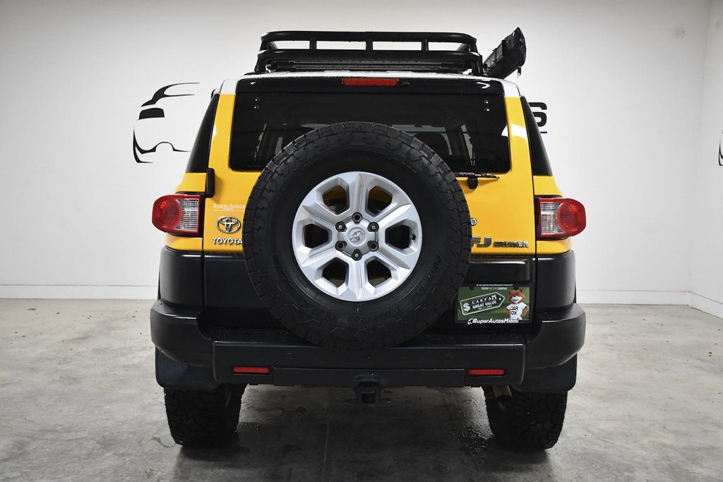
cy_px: 241
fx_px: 723
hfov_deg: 53.1
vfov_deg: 36.9
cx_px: 362
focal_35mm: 36
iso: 2500
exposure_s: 1/640
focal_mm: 24
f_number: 4.5
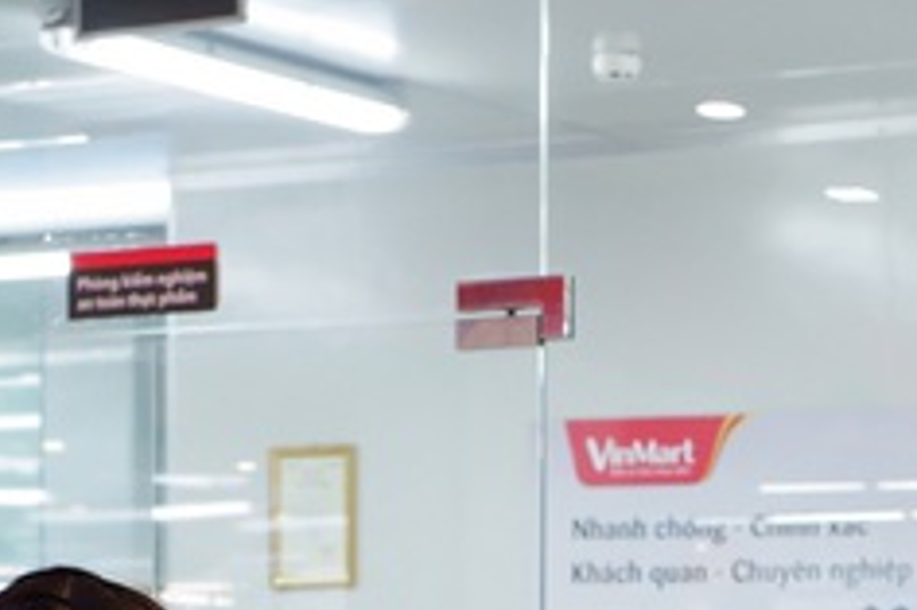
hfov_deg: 12.5
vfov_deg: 8.2
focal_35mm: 164
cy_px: 938
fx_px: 4174
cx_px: 649
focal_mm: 35
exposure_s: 1/75
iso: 1600
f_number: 4
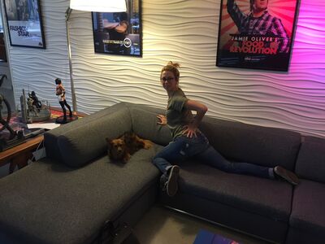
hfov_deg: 61.7
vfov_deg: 48.2
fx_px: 272
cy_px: 122
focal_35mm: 29
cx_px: 162
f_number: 2.2
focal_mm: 4.15
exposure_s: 1/30
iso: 80
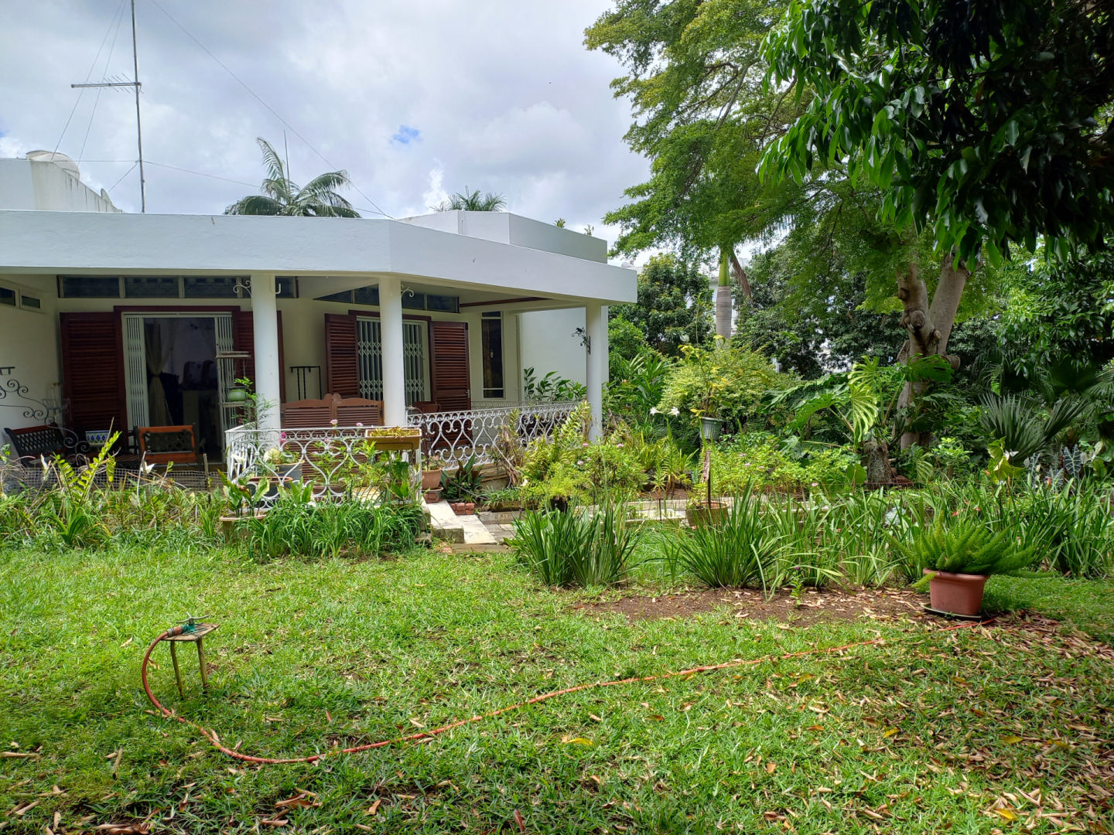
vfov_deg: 54.9
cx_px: 557
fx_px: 805
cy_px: 418
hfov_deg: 69.4
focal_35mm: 25
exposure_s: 1/494
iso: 50
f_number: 1.8
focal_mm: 4.65
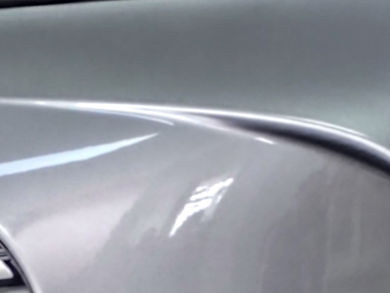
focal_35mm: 302
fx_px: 3403
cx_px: 313
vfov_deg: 4.9
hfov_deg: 6.6
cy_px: 558
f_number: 1.65
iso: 320
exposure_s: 1/25
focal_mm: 6.19
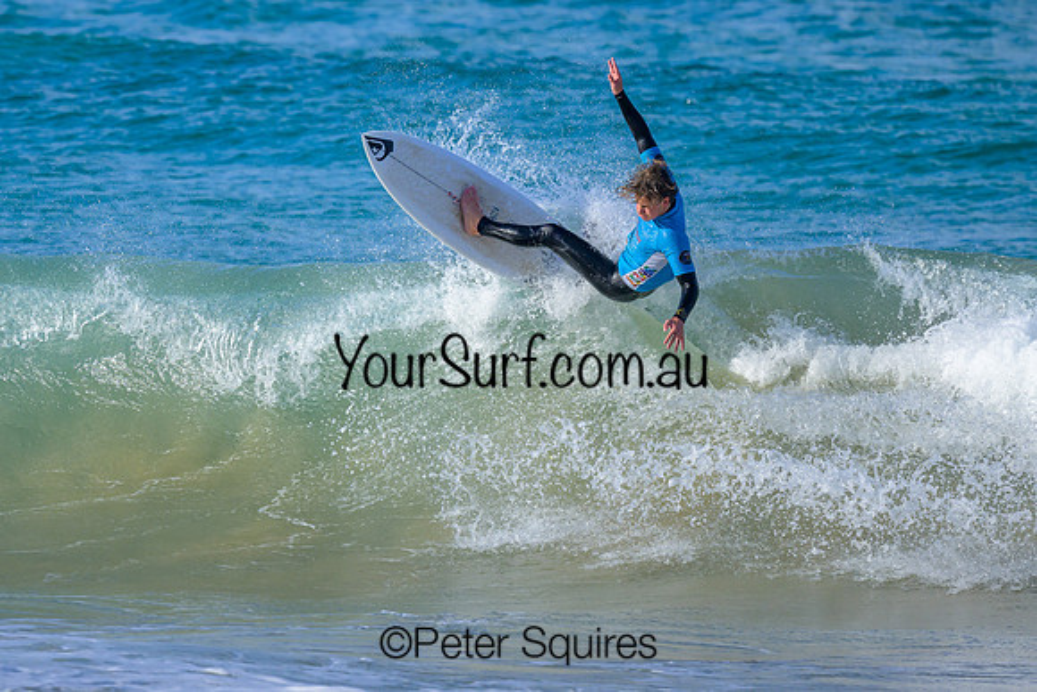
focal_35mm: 1098
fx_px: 31646
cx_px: 469
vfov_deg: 1.3
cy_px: 217
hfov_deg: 1.9
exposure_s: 1/2000
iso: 400
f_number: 6.3
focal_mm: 800
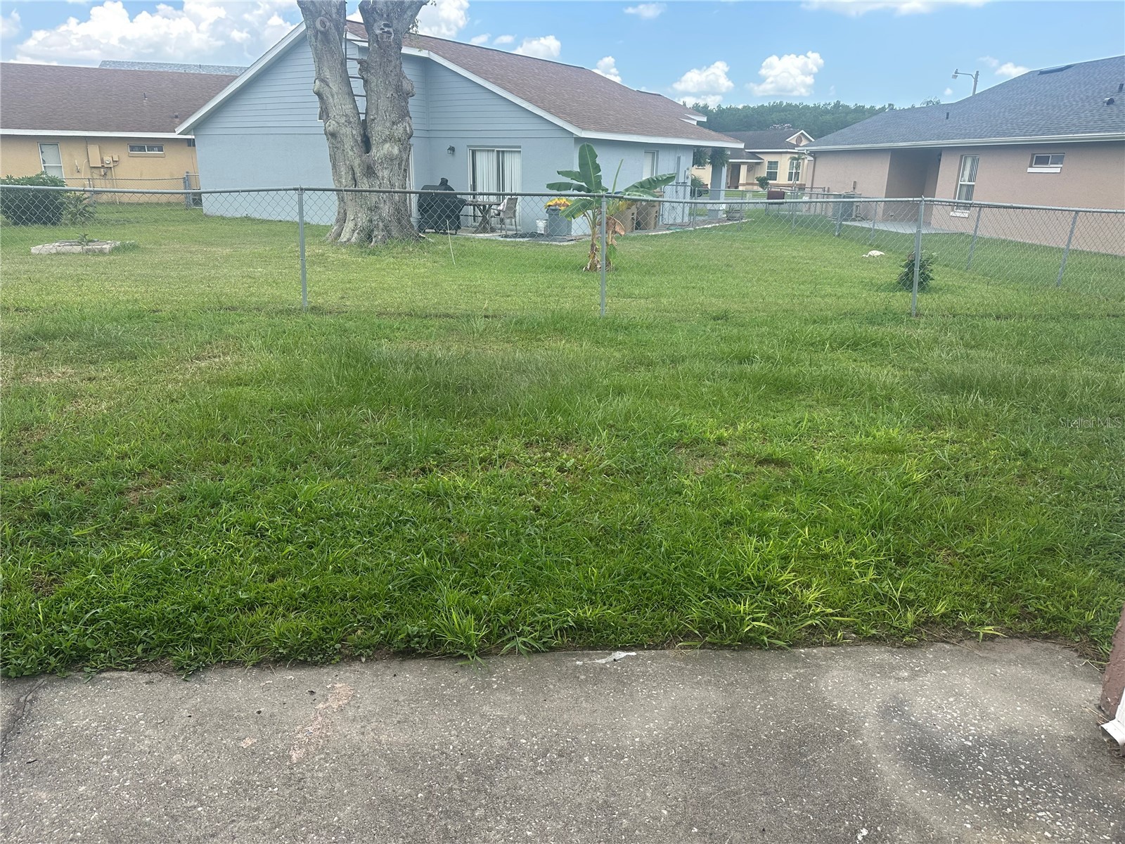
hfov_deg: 71.6
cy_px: 422
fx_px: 780
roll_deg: -1.7
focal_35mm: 24
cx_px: 562
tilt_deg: -18.3
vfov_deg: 56.8
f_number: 1.78
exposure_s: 1/1412
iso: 80
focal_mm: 6.86
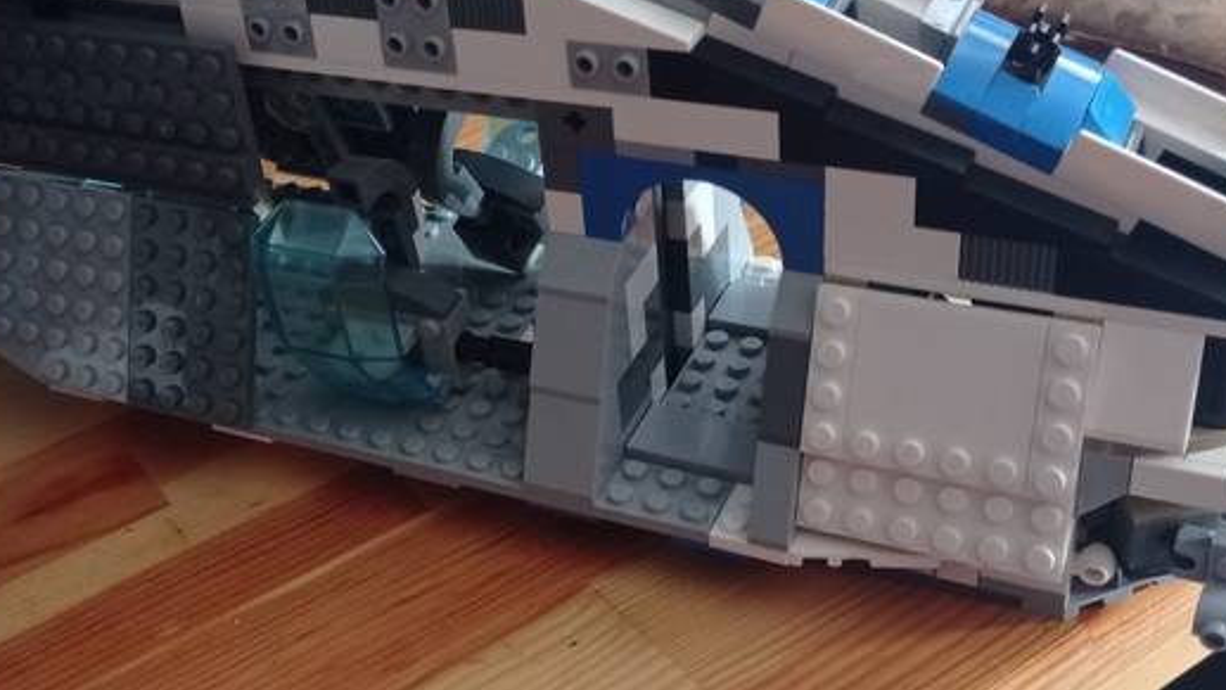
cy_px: 350
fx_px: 1723
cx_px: 467
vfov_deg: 22.6
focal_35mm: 53
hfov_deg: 38.9
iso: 775
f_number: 1.79
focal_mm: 4.74
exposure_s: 1/25
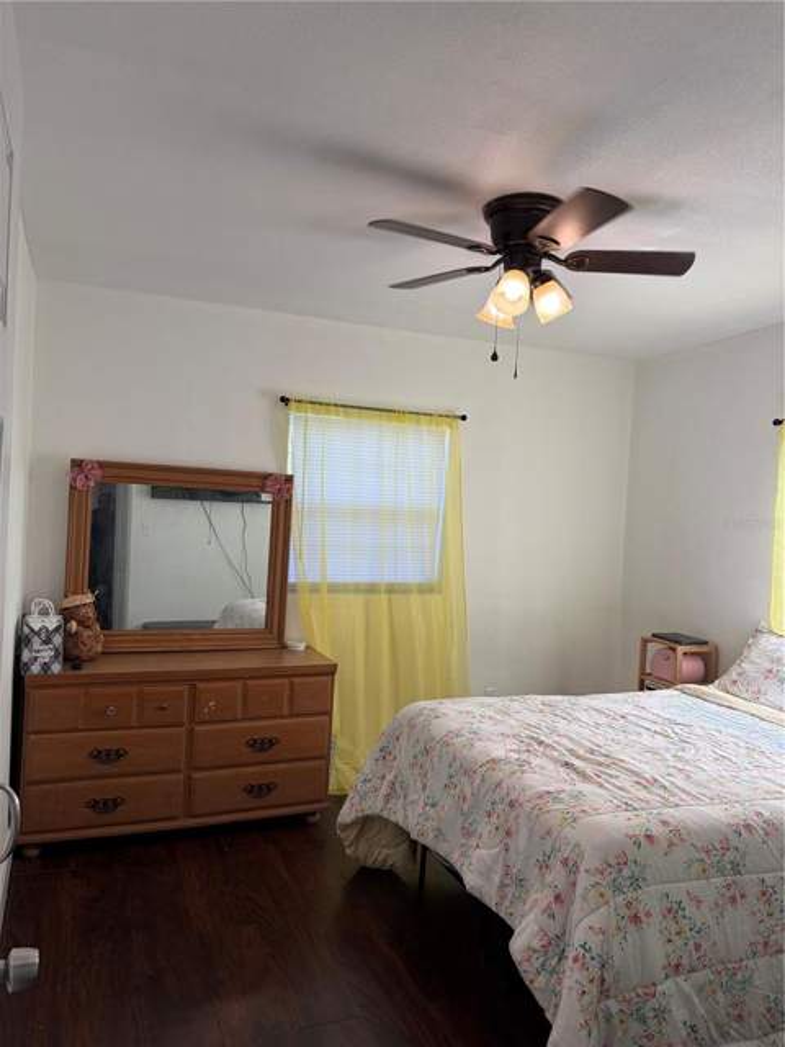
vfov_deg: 67.3
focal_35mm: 26
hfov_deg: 53.1
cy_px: 524
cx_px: 392
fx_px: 786
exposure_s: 1/120
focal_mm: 5.96
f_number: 1.6
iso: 40
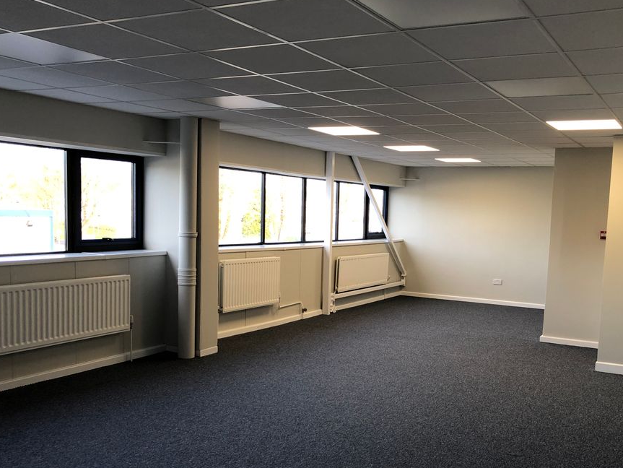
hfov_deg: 51.1
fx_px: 648
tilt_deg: -6.9
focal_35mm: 36
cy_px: 280
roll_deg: -1.7
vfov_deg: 39.5
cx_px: 369
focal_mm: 3.99
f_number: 1.8
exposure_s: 1/50
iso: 25
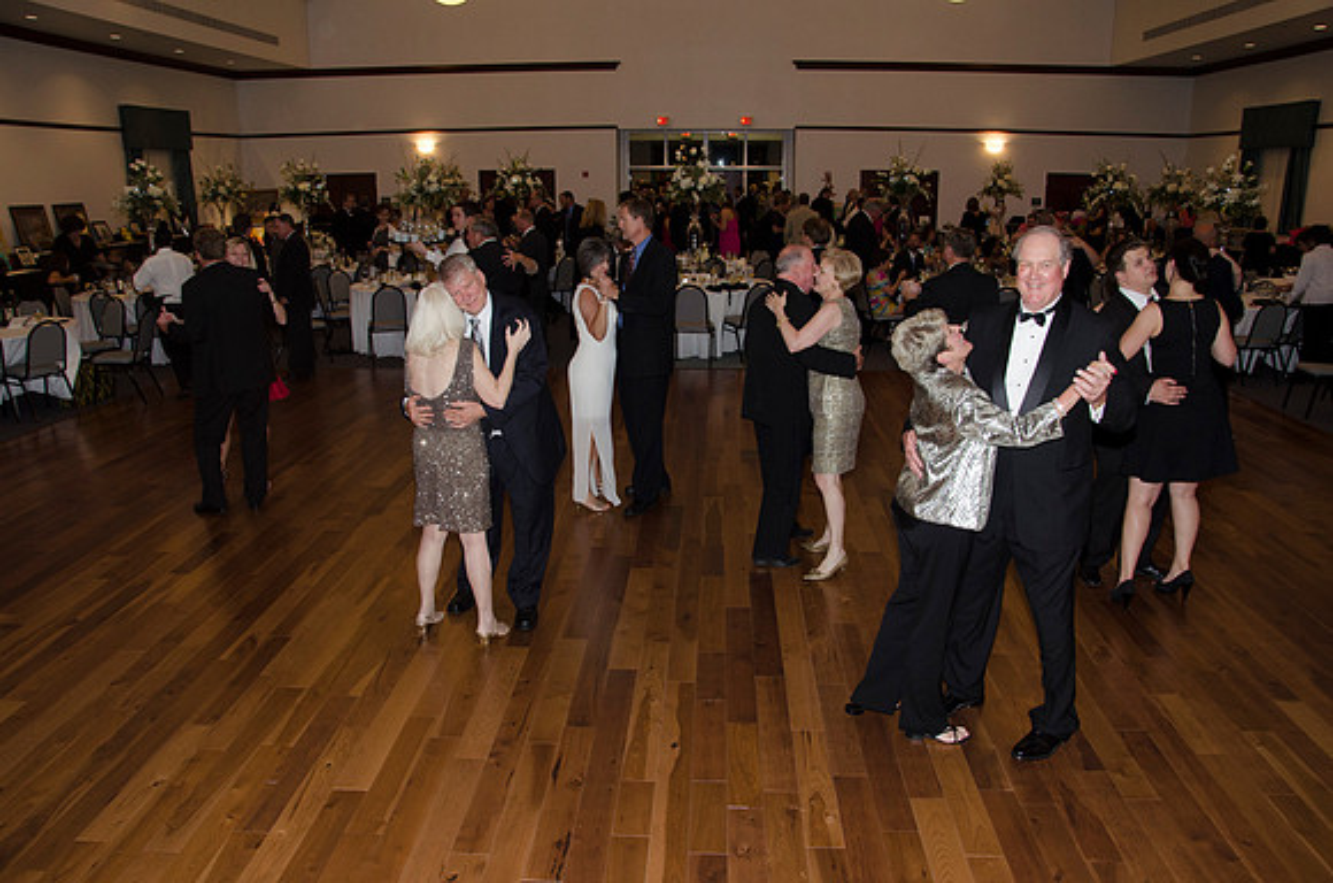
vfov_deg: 47.7
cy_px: 442
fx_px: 998
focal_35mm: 27
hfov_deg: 67.5
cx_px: 666
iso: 640
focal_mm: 18
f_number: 5.6
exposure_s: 1/60
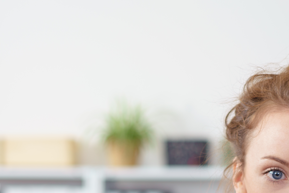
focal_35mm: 185
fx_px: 1485
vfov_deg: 7.3
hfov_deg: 11.1
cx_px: 101
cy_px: 307
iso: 100
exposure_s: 1/160
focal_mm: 55
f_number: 2.2
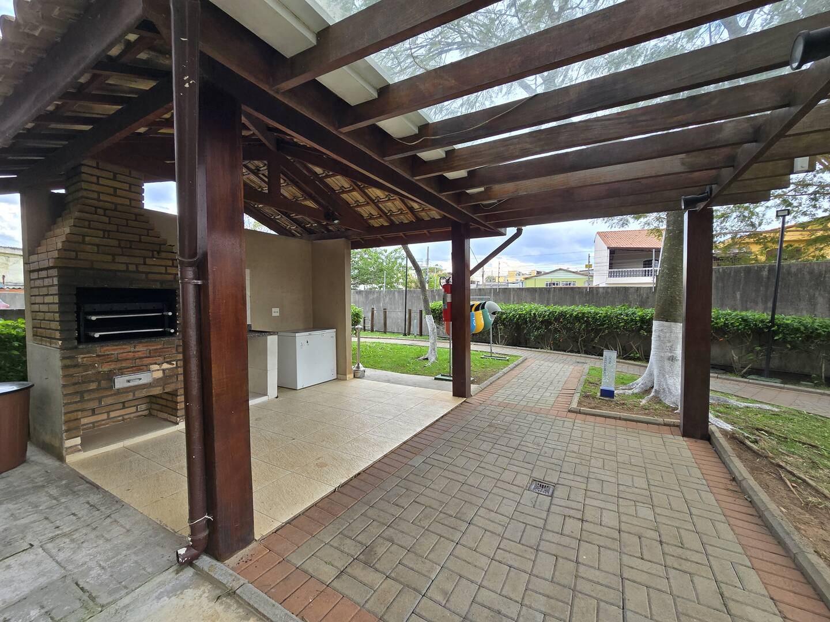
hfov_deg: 106.2
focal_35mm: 13
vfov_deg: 89.9
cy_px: 311
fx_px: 312
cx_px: 415
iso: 50
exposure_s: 1/203
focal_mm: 2.2
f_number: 2.2
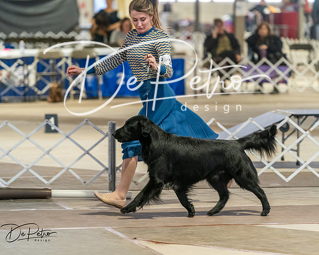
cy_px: 128
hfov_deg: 9.9
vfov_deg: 7.9
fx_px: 1839
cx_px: 160
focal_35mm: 195
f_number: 3.5
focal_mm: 173
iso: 6400
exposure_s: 1/250
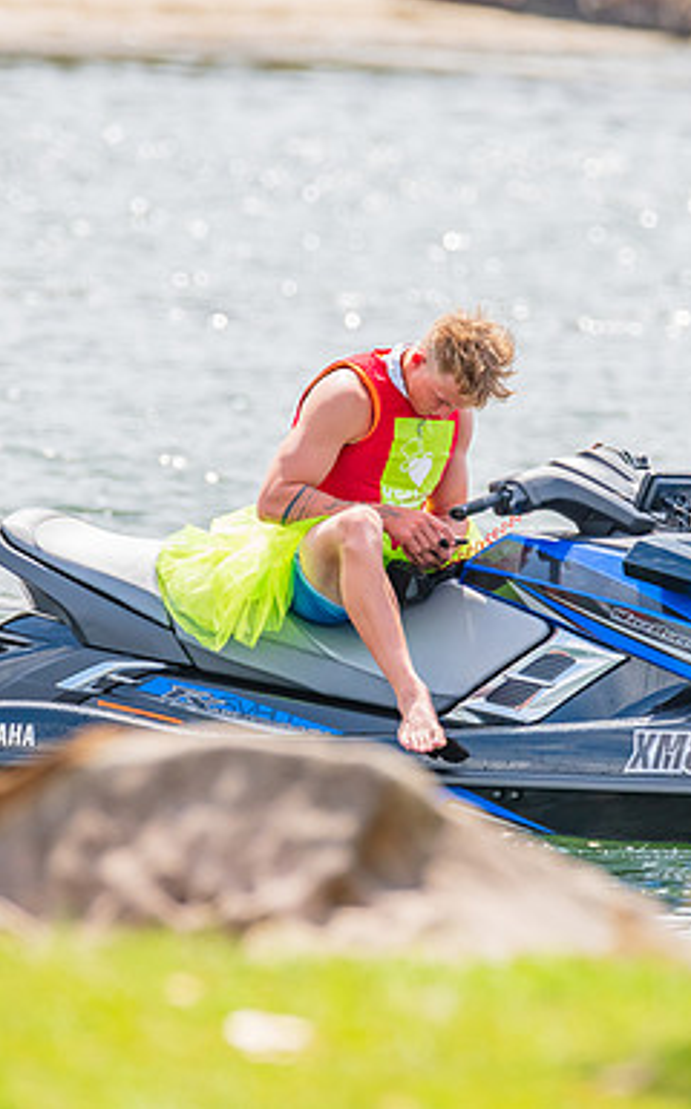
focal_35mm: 922
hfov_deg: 1.4
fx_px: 27833
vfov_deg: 2.3
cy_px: 554
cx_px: 371
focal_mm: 600
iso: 800
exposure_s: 1/1250
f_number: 11
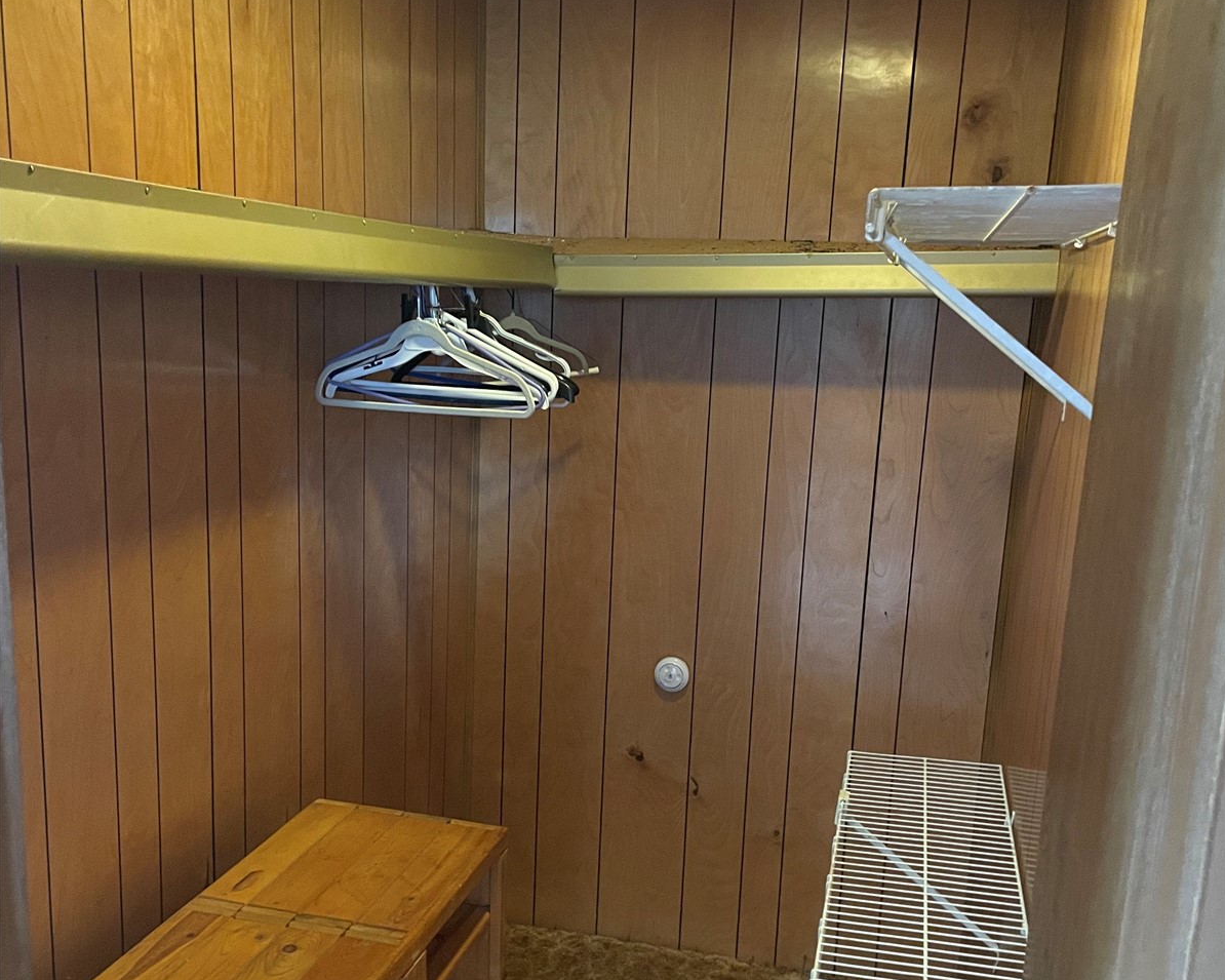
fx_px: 1233
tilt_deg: -12.0
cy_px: 562
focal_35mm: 34
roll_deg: -1.7
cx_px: 614
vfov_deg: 43.2
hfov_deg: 52.8
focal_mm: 4.2
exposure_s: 1/30
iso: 800
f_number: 1.6
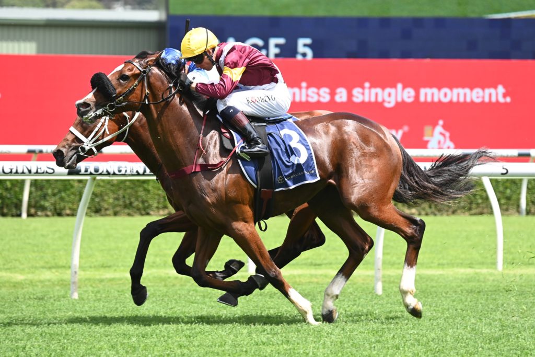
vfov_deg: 6.0
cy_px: 178
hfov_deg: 8.9
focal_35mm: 230
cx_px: 268
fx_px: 3418
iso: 800
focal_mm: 230
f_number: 5.6
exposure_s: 1/1600
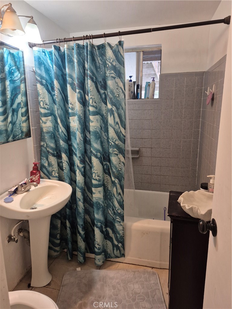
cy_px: 154
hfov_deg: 58.9
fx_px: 206
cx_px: 116
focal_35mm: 23
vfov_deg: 73.9
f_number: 1.8
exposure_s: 1/120
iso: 320
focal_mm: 5.4
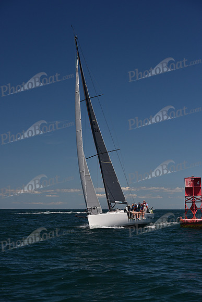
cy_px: 151
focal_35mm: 70
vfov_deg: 28.8
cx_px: 101
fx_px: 589
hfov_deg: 19.5
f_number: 6.3
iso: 250
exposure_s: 1/800
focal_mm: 70
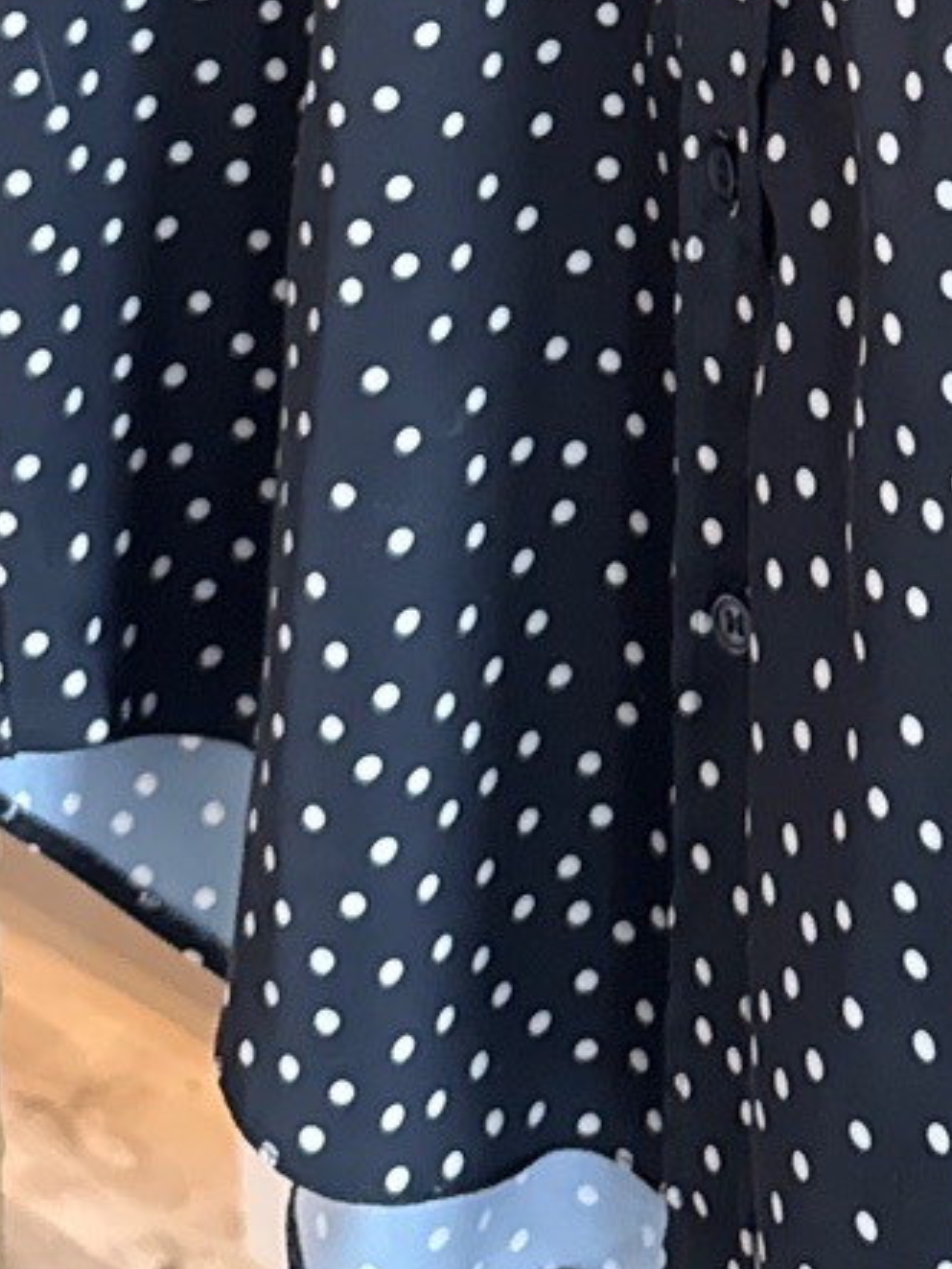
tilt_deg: -5.0
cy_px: -593
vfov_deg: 19.7
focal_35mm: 87
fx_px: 3189
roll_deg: -1.2
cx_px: 1010
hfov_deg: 16.5
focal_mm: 6.76
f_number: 1.78
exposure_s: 1/59
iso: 800
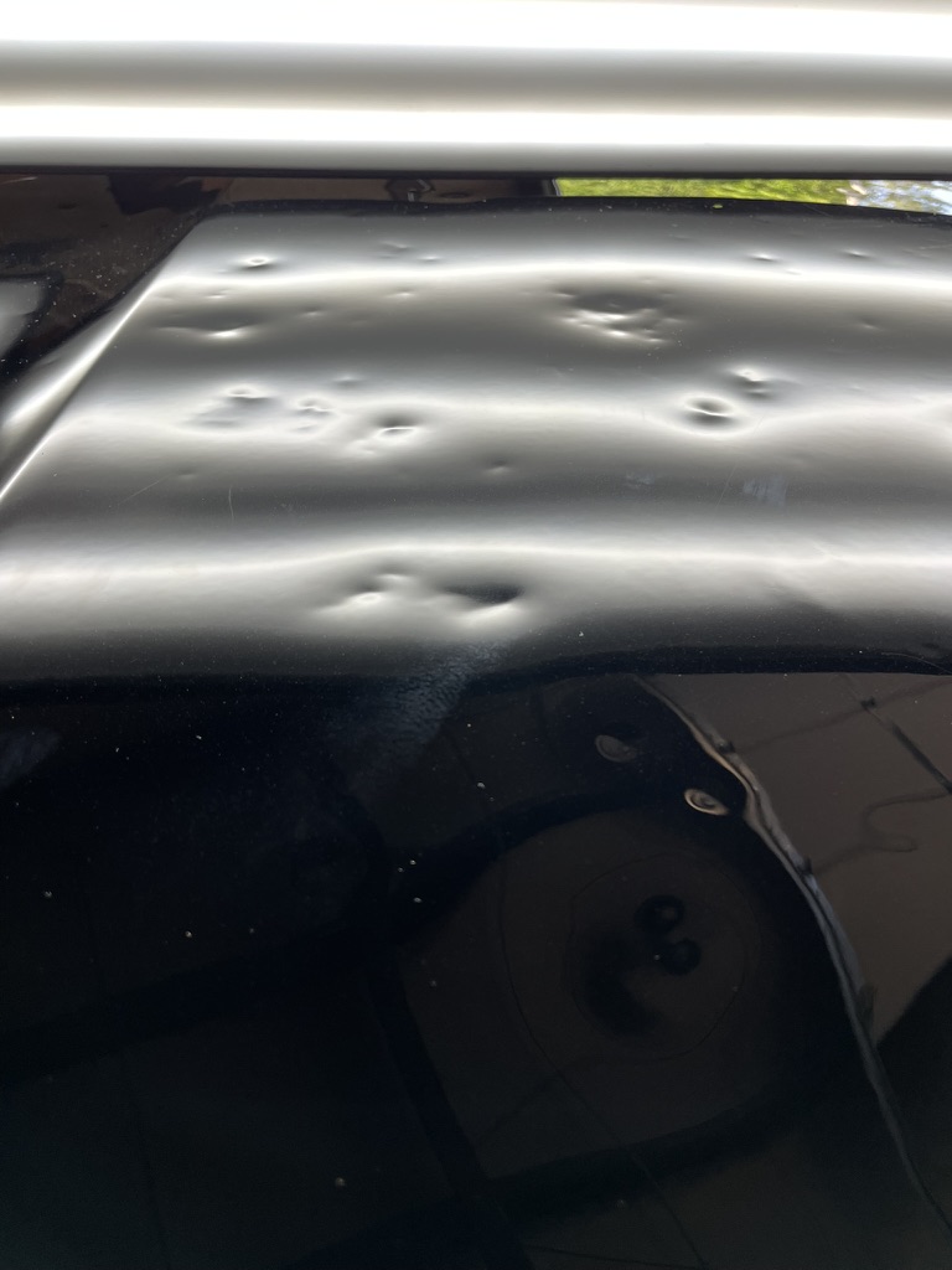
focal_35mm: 26
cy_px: 635
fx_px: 953
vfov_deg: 67.3
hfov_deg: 53.1
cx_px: 476
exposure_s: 1/120
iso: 50
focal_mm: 4.2
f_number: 1.6
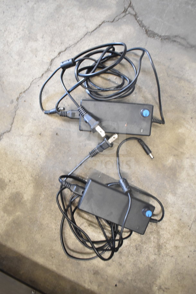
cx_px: 98
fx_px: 245
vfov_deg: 61.9
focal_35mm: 30
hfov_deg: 43.6
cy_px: 147
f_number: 3.5
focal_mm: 20
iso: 1400
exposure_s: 1/30
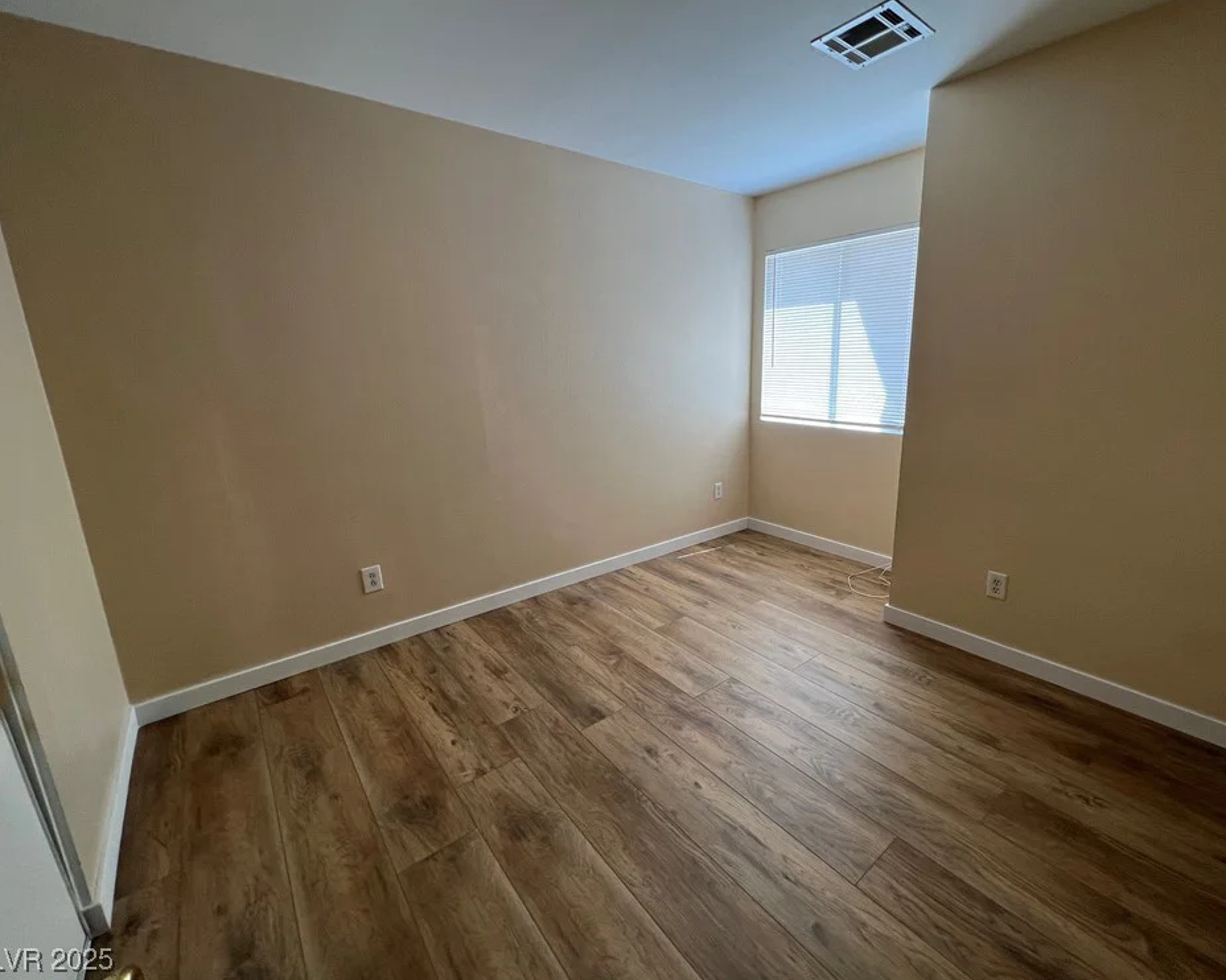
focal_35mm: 14
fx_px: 508
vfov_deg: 88.0
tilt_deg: -13.7
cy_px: 482
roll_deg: +1.1
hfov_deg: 100.5
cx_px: 657
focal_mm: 1.57
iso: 50
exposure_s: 1/99
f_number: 1.8
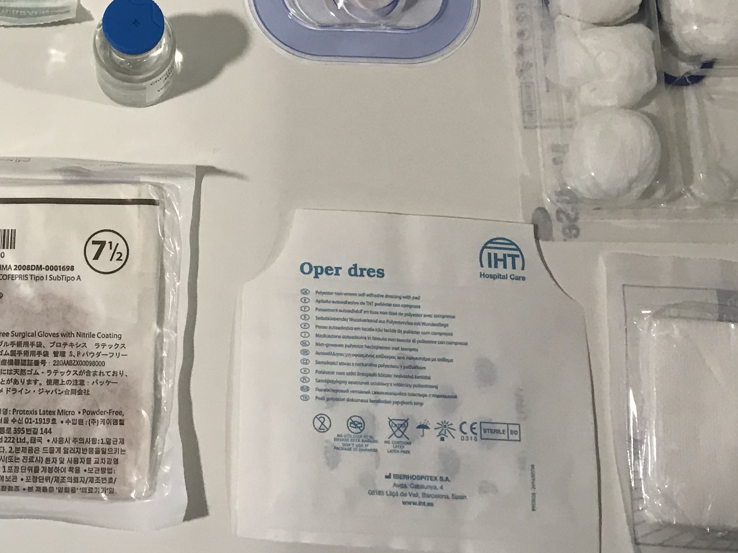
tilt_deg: -69.8
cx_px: 129
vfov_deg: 22.5
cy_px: 22
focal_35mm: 63
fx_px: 1343
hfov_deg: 29.9
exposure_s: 1/33
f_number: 1.8
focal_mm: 3.99
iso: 40
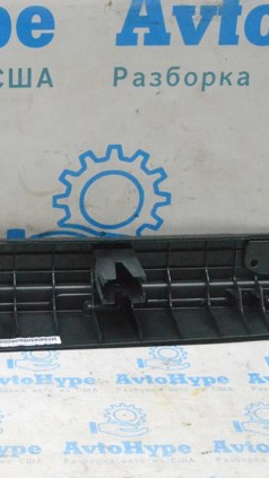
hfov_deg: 15.6
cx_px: -3
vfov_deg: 27.9
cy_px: 238
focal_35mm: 76
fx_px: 964
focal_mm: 32
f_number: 10
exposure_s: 1/160
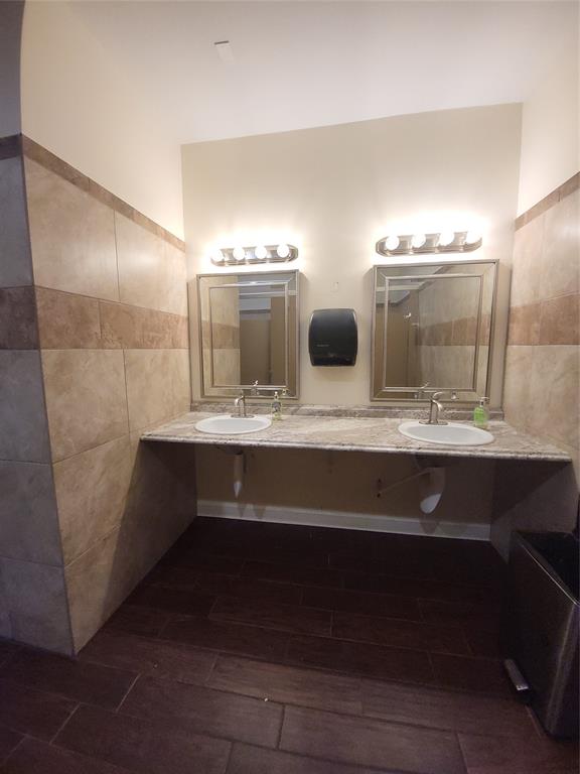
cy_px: 387
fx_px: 290
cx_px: 290
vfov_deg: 106.2
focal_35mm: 13
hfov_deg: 89.9
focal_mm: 1.74
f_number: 2.2
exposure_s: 1/60
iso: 160
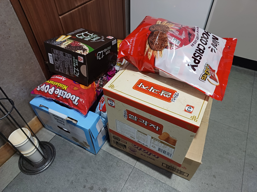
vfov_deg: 58.9
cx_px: 128
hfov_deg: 73.9
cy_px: 96
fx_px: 171
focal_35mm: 23
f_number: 1.8
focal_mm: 5.06
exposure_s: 1/20
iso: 400
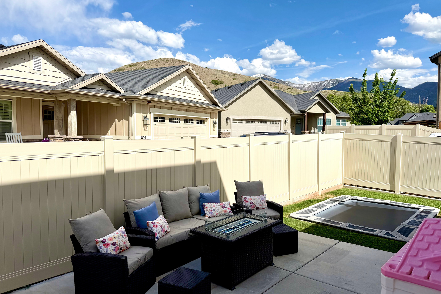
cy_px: 147
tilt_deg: -3.0
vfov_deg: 51.3
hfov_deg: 71.5
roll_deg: -0.1
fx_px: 306
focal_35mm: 25
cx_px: 220
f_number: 1.78
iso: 80
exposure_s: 1/8130
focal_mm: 6.76
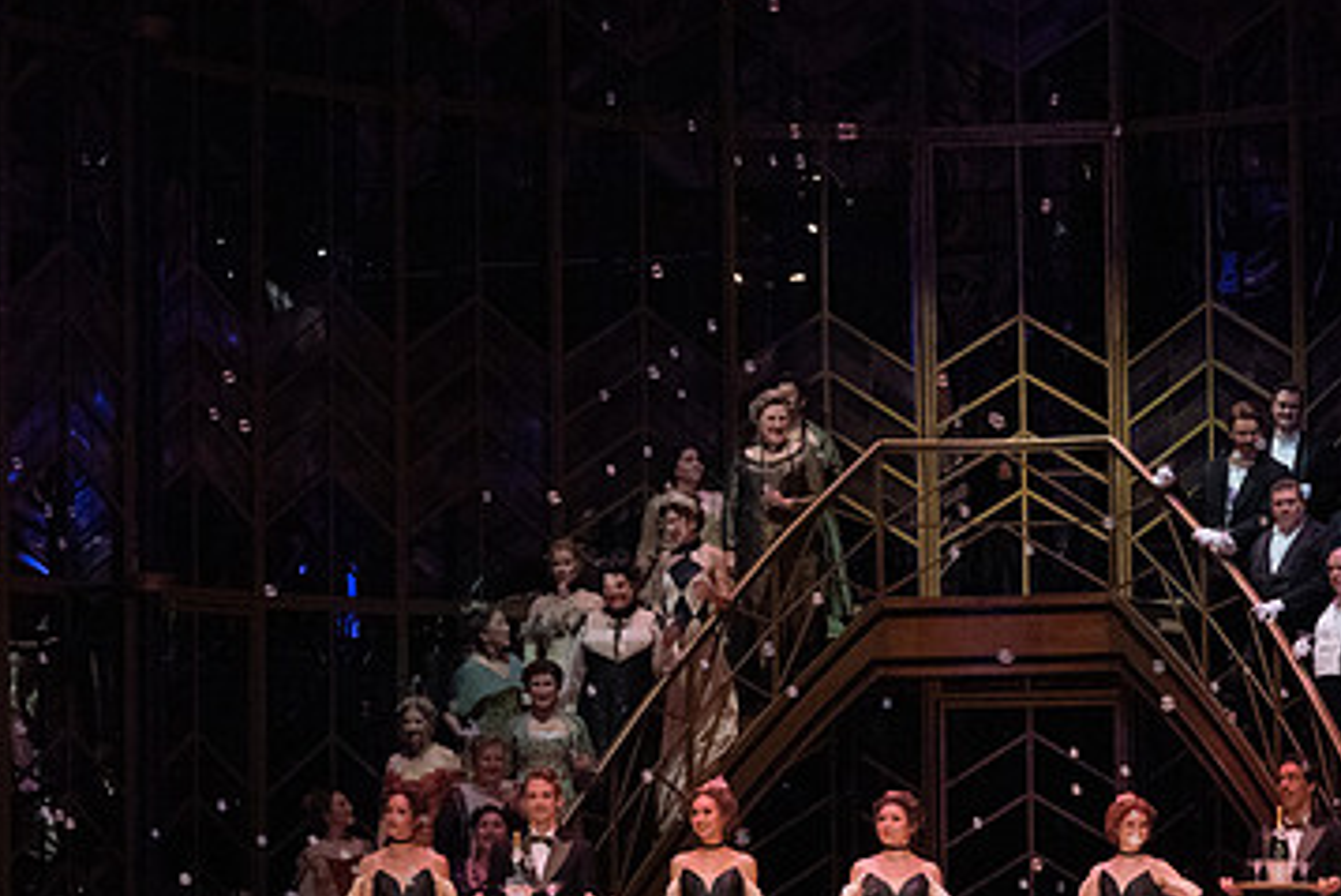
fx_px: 5440
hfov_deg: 14.0
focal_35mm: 146
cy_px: 527
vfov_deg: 9.4
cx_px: 847
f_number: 16
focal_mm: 90
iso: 12800
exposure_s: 1/400
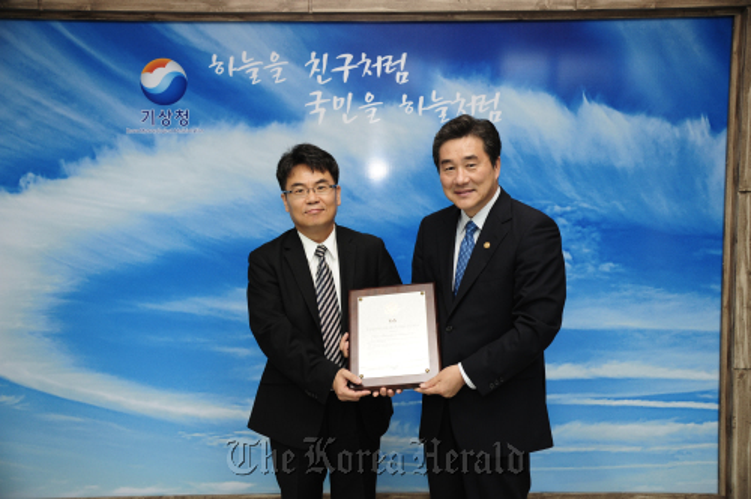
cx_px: 376
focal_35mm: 34
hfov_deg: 55.9
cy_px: 250
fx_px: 708
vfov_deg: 38.8
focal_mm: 34
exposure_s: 1/80
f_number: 4
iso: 1000
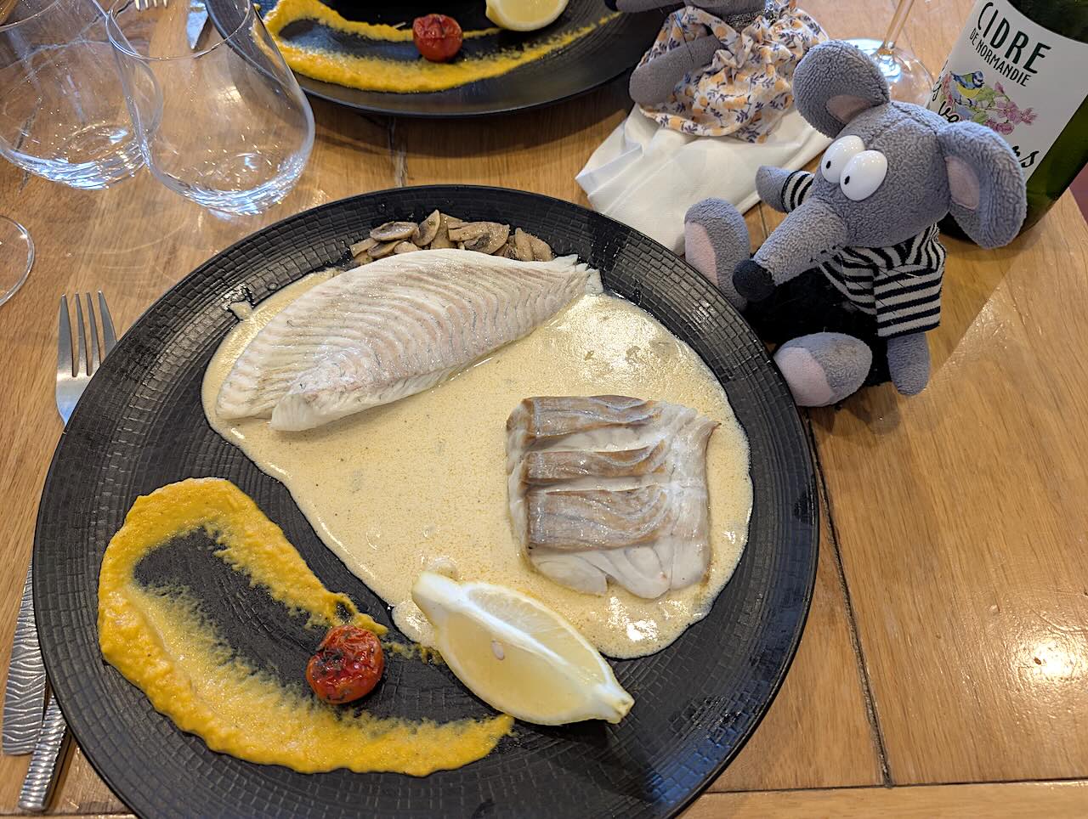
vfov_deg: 56.9
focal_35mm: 24
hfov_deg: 71.5
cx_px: 544
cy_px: 410
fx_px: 755
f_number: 1.68
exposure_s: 1/23.8
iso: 45
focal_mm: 6.9
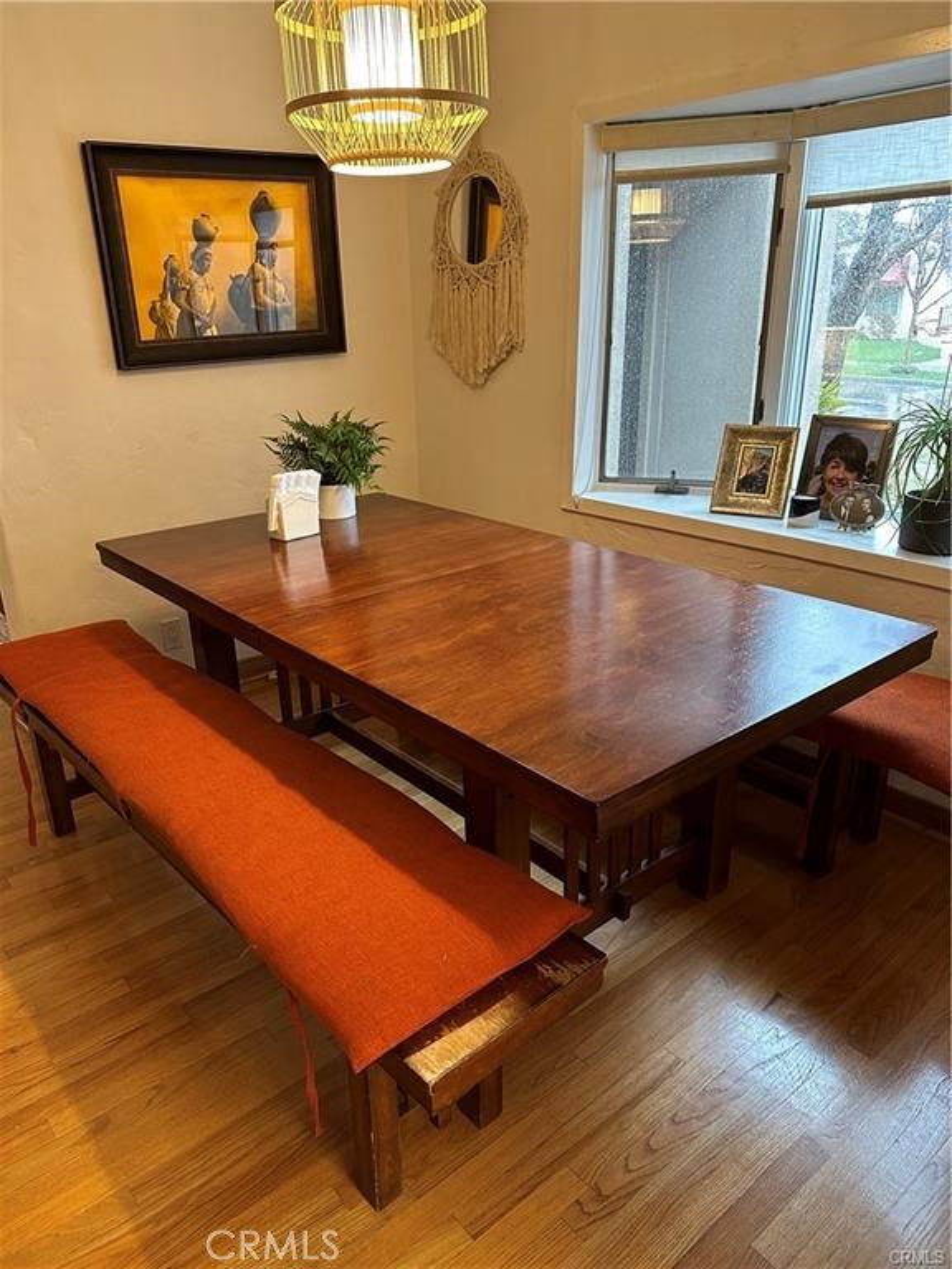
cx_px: 476
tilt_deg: -20.8
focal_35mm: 24
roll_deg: +0.8
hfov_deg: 56.8
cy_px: 634
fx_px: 880
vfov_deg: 71.6
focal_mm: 6.86
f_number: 1.78
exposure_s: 1/60
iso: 400
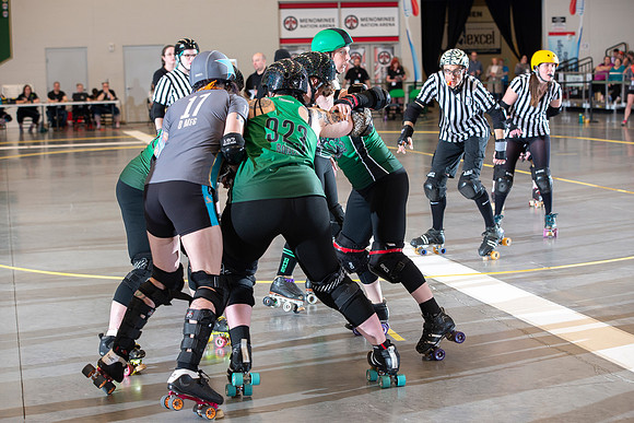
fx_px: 1444
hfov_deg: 24.8
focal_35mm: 82
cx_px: 317
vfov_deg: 16.7
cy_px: 212
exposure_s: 1/160
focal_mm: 82
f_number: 5.6
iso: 640
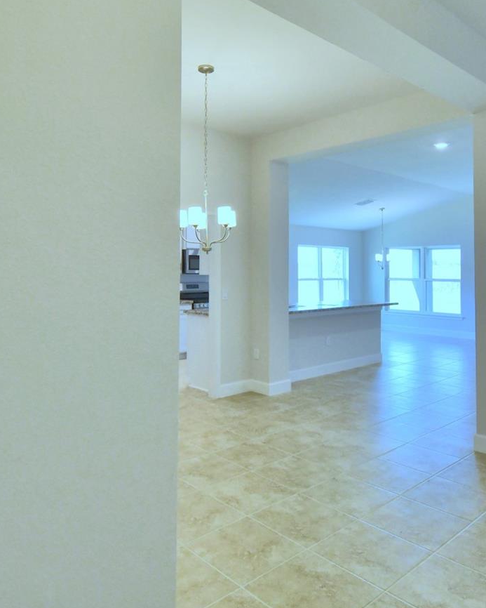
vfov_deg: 65.7
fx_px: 467
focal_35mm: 26
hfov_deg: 54.9
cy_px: 257
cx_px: 250
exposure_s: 1/125
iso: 400
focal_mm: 10
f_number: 4.5
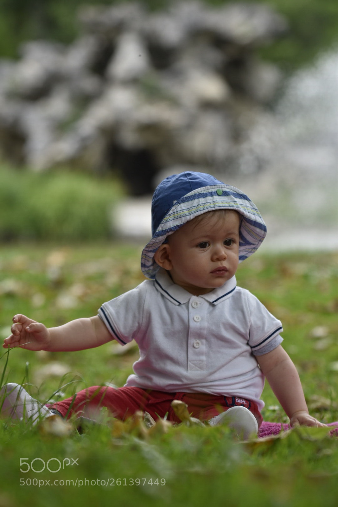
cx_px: 169
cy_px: 254
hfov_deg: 7.5
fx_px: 2576
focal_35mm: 183
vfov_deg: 11.2
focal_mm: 122
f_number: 4
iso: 100
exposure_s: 1/250
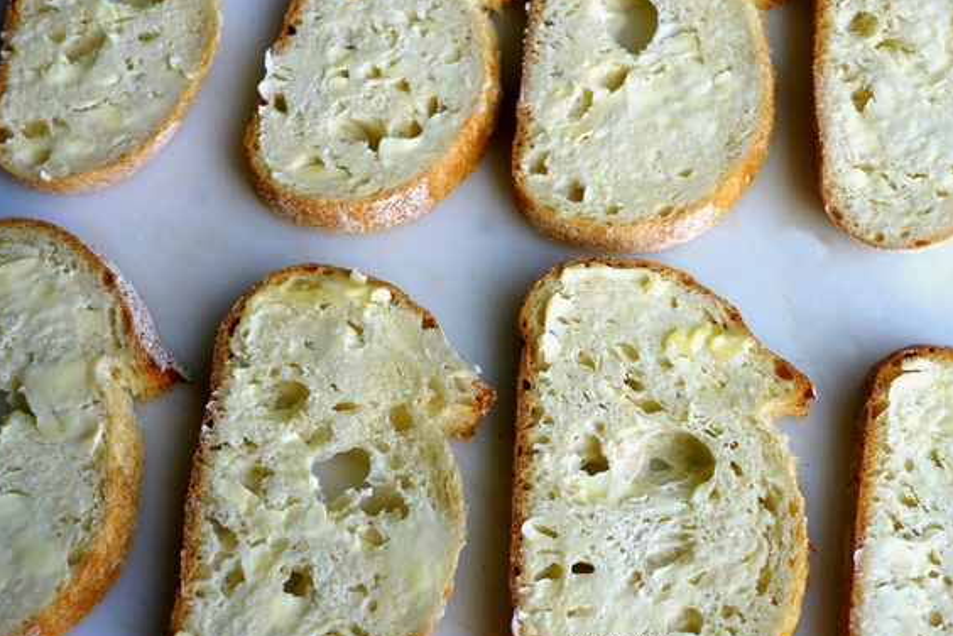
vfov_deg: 25.5
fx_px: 1403
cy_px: 293
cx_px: 471
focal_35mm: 53
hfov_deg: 37.5
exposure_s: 1/640
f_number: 3.2
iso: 100
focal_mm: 25
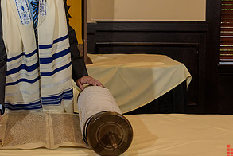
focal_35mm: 89
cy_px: 32
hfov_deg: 22.6
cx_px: 52
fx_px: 577
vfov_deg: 15.3
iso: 1000
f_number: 5
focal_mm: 45
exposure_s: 1/125
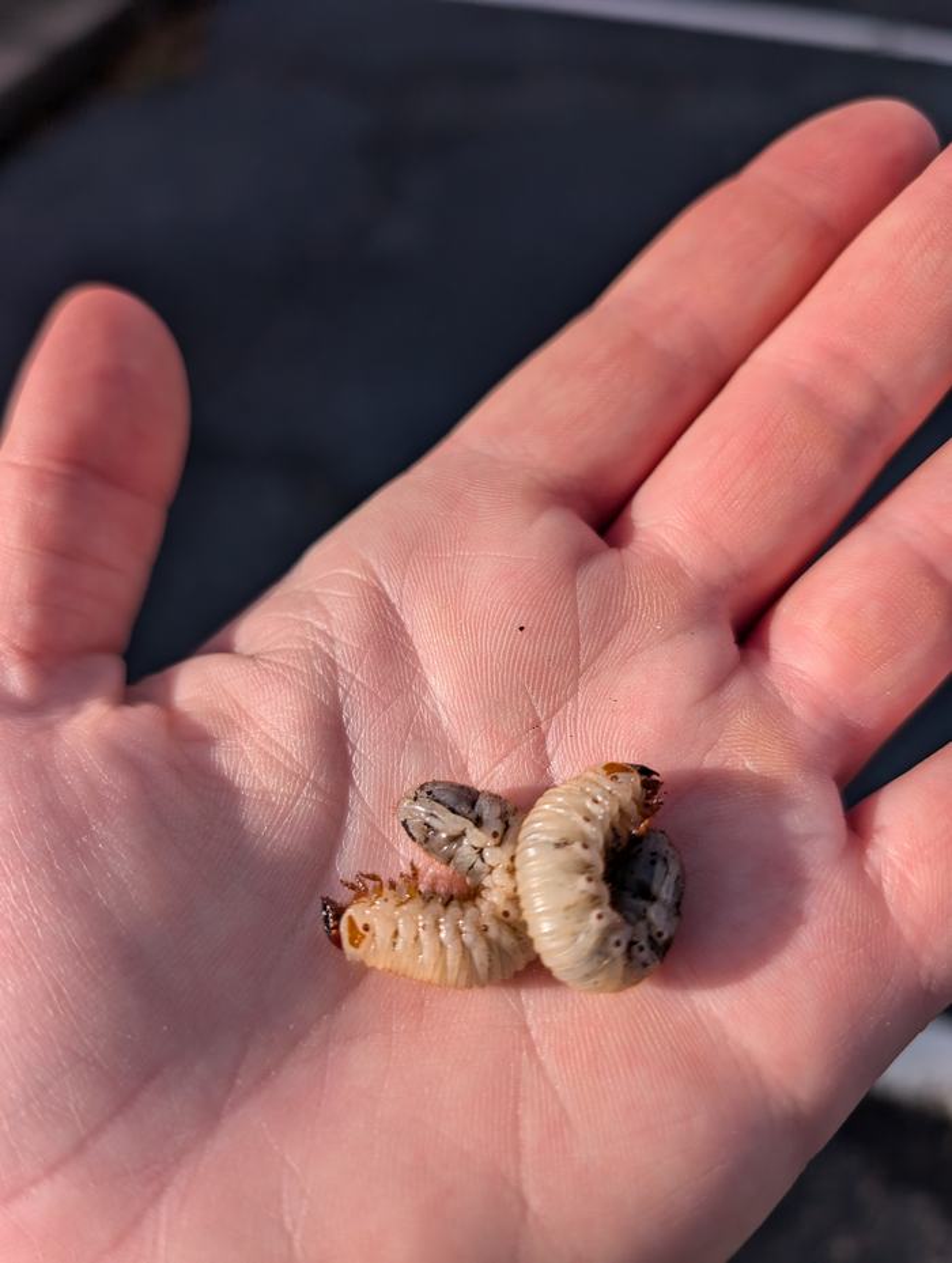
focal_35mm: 24
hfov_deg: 57.0
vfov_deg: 71.5
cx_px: 476
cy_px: 632
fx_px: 877
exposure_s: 1/1458
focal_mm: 6.9
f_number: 1.68
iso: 23
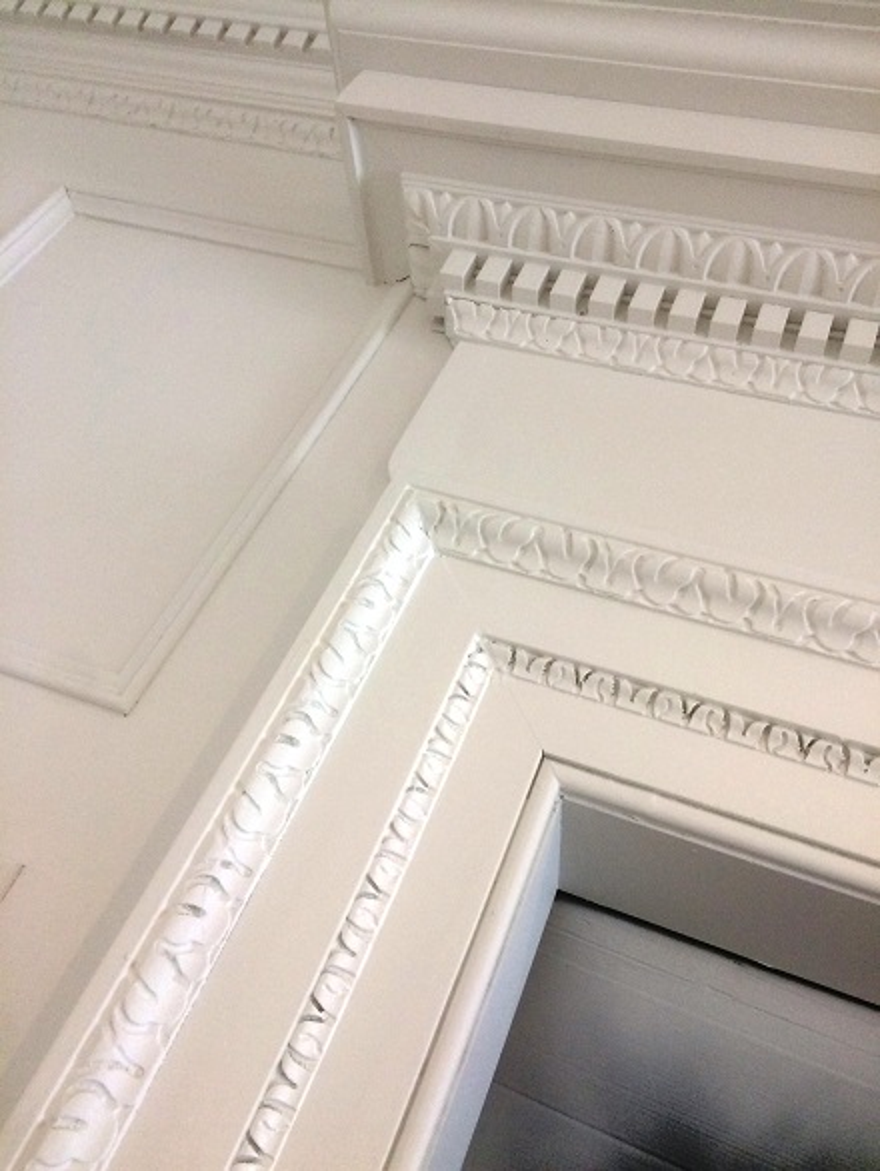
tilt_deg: +36.7
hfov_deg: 48.3
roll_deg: -25.5
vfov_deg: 61.6
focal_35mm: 29
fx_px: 982
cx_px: 440
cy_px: 586
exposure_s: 1/33
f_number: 2.2
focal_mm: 4.15
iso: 64
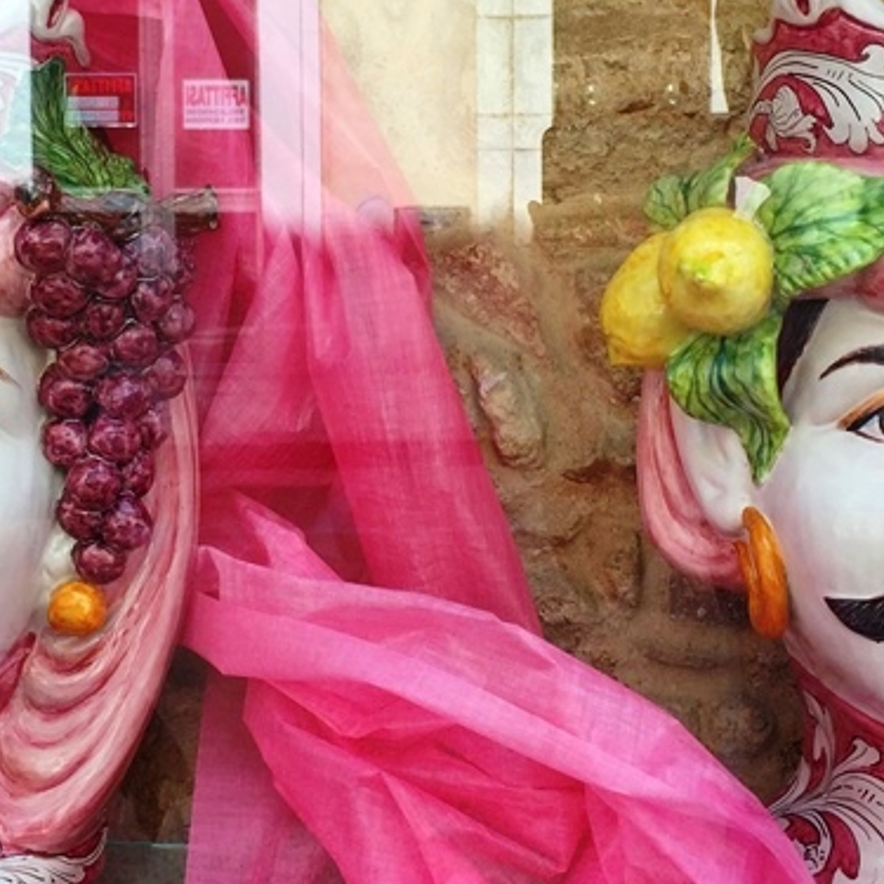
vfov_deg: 24.4
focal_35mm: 70
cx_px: 349
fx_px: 2022
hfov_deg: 24.6
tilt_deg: -1.6
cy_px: 243
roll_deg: -0.9
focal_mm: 4.15
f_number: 2.2
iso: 32
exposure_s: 1/565
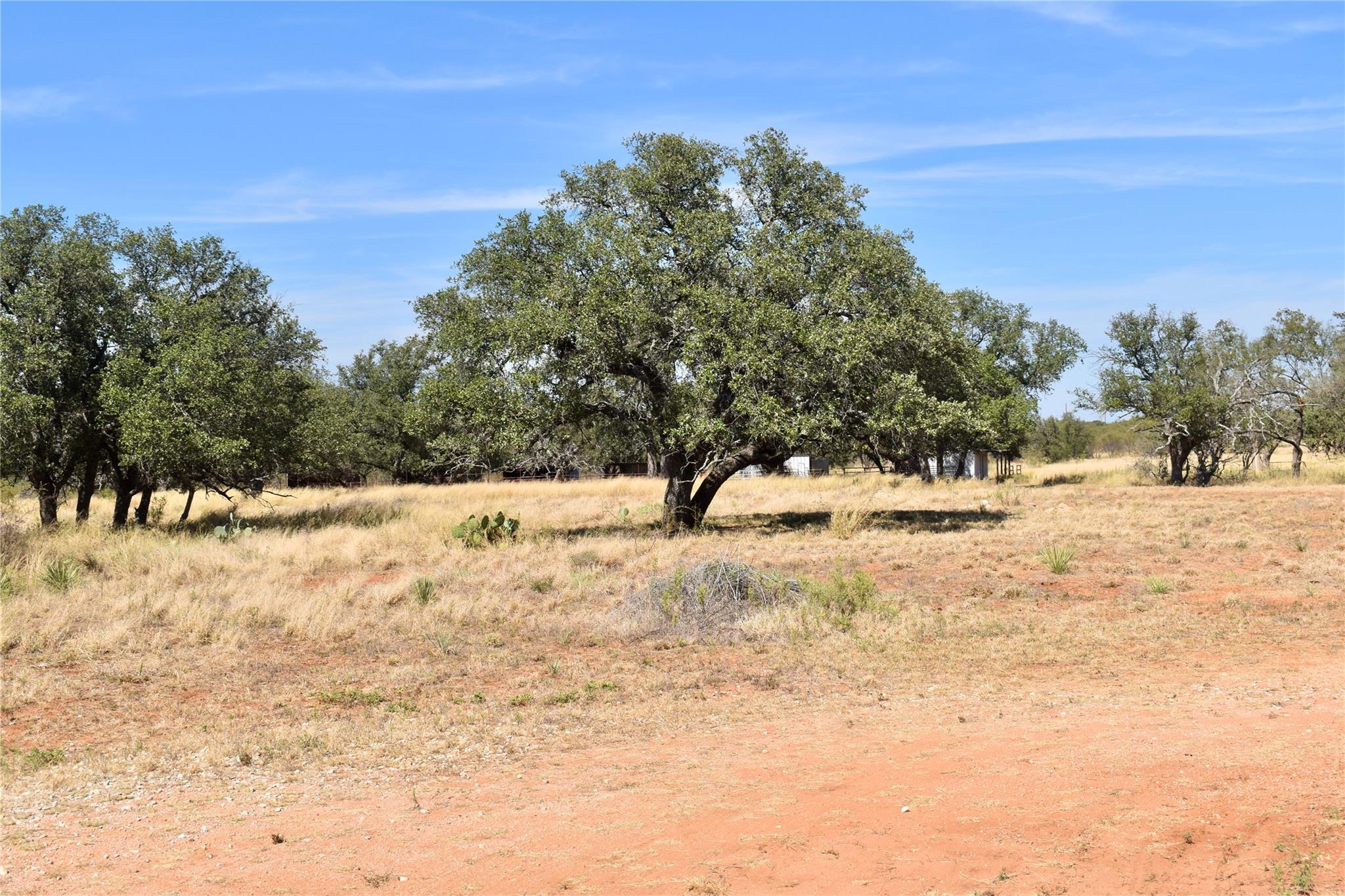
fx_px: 1681
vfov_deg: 29.9
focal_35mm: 45
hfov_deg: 43.6
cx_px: 672
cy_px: 448
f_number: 11
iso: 100
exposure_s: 1/200
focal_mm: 30
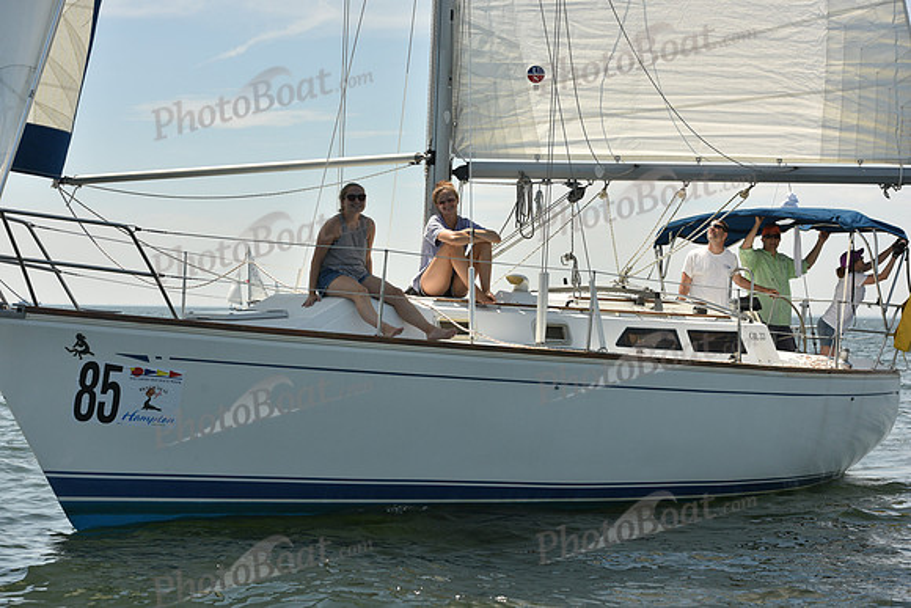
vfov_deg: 19.5
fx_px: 1772
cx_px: 456
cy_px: 304
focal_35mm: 70
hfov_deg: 28.8
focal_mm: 70
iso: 320
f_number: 7.1
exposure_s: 1/1600
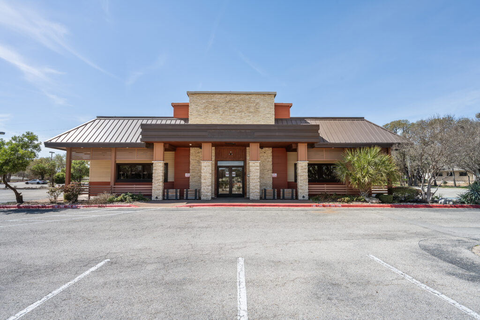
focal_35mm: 18
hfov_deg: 91.6
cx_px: 240
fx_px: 233
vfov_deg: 68.9
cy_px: 160
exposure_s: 1/200
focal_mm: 17.5
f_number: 9
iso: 64
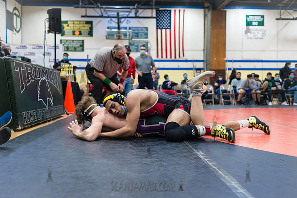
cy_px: 99
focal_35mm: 37
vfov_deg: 36.3
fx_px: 303
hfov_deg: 52.3
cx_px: 148
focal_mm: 35
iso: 4000
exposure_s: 1/400
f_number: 3.5
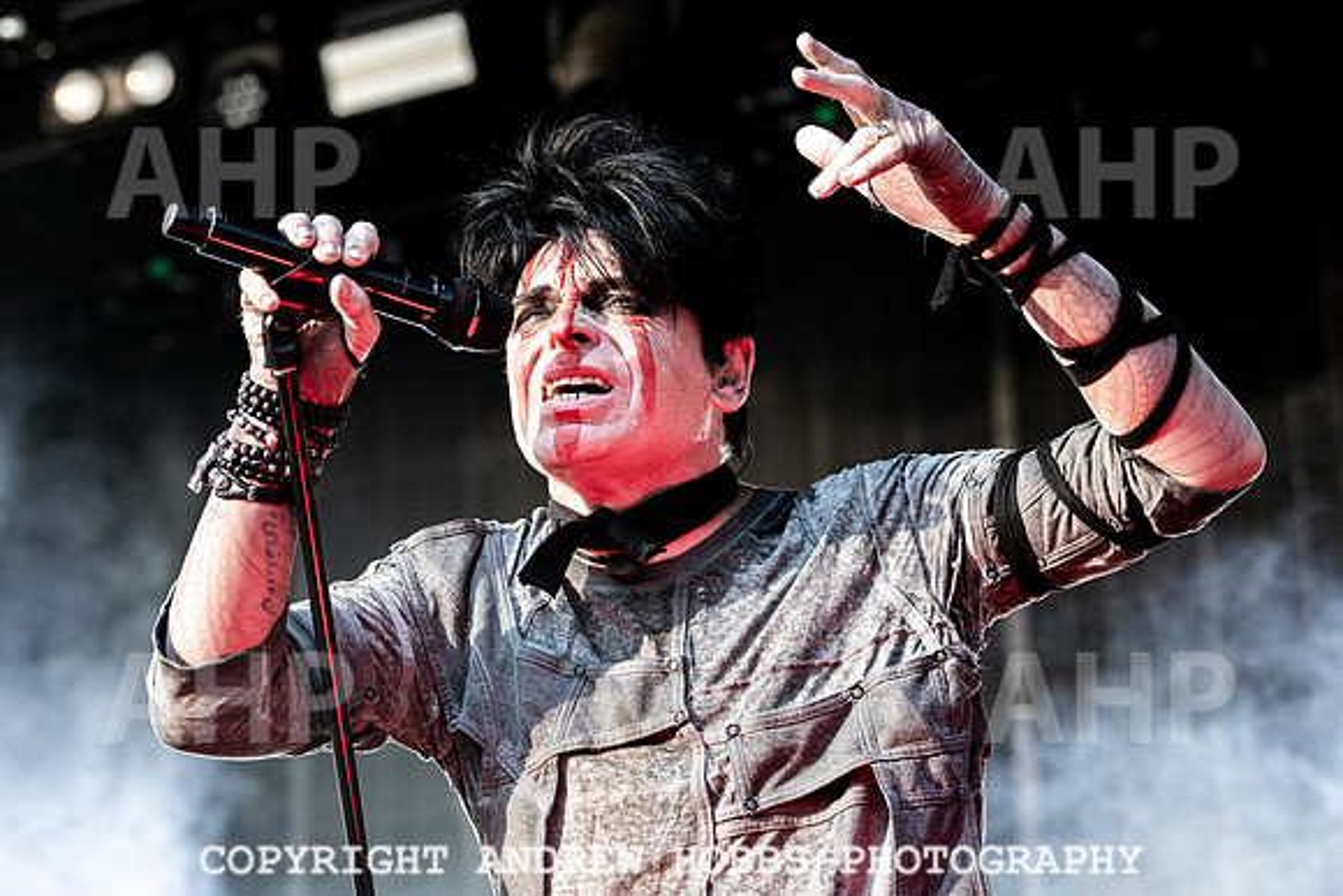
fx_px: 4354
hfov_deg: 17.5
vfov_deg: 11.7
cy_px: 359
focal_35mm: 117
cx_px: 617
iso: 800
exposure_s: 1/1600
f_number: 4.5
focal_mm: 95
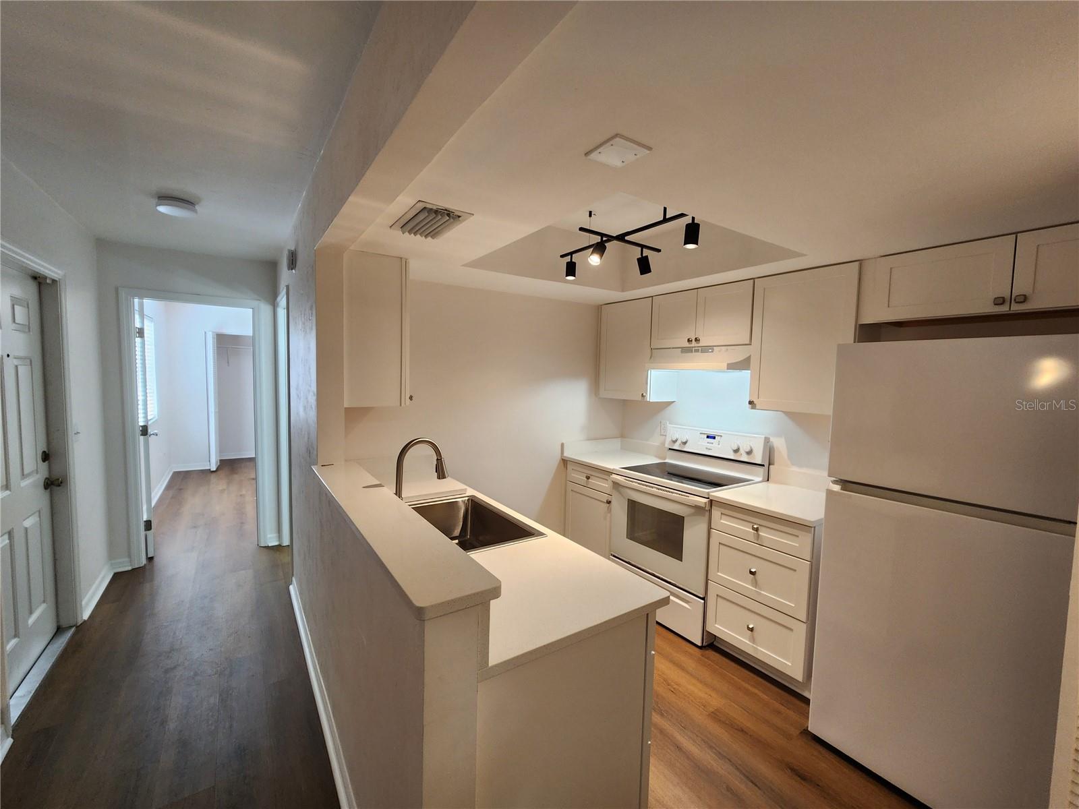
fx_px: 405
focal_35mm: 13
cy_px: 404
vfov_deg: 89.9
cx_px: 540
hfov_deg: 106.2
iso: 160
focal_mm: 2.2
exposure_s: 1/60
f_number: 2.2
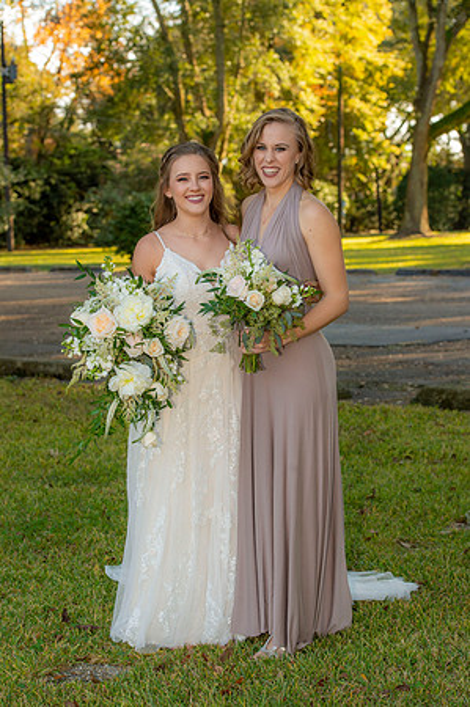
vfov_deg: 25.4
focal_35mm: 80
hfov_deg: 17.0
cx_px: 235
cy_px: 354
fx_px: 1570
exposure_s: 1/500
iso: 1250
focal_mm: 80
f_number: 6.3
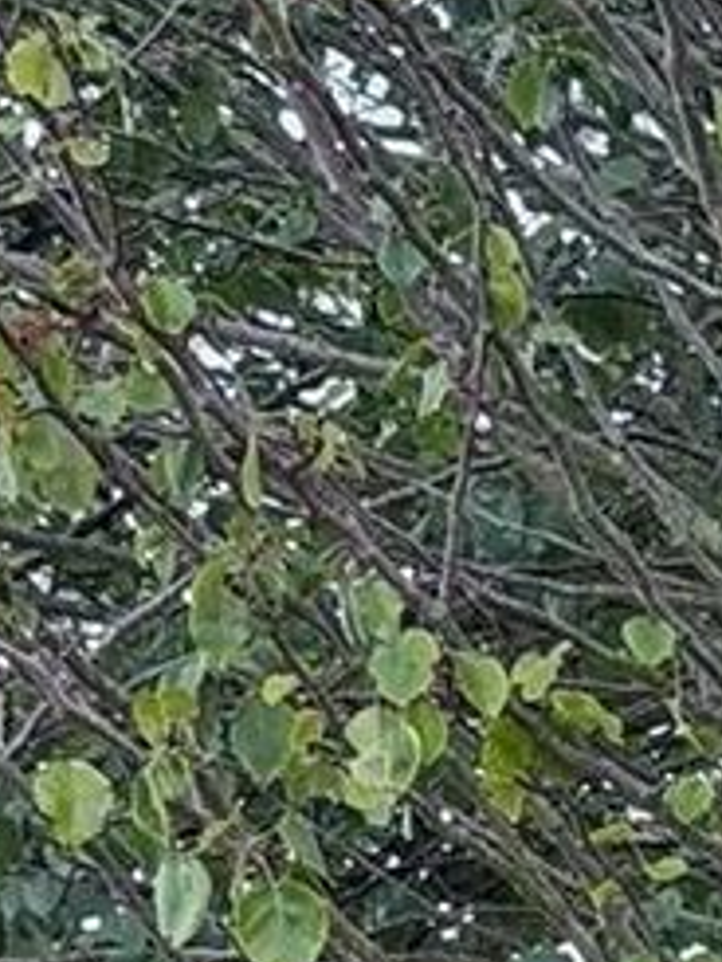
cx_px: 1950
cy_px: 2381
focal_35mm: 267
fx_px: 7419
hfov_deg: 5.3
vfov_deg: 7.0
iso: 80
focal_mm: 6.76
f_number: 1.78
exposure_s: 1/306
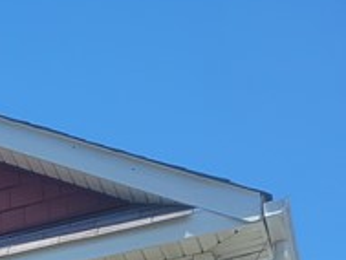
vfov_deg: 9.2
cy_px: 676
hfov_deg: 11.1
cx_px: -558
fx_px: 1410
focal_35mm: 141
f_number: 1.8
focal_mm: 5.4
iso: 40
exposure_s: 1/1844
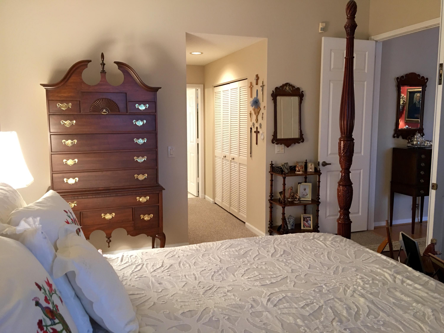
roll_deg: -0.8
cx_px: 222
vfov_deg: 48.2
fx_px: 372
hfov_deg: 61.7
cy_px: 166
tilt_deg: -7.4
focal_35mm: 29
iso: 50
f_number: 2.2
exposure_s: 1/4
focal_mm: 4.15
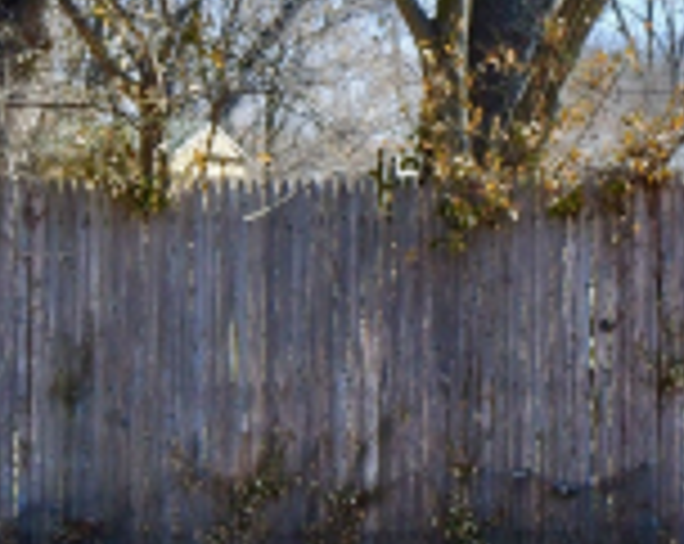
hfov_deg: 25.8
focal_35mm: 65
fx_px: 1313
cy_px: 234
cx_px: 842
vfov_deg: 23.4
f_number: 13
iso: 640
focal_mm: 14
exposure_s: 1/640
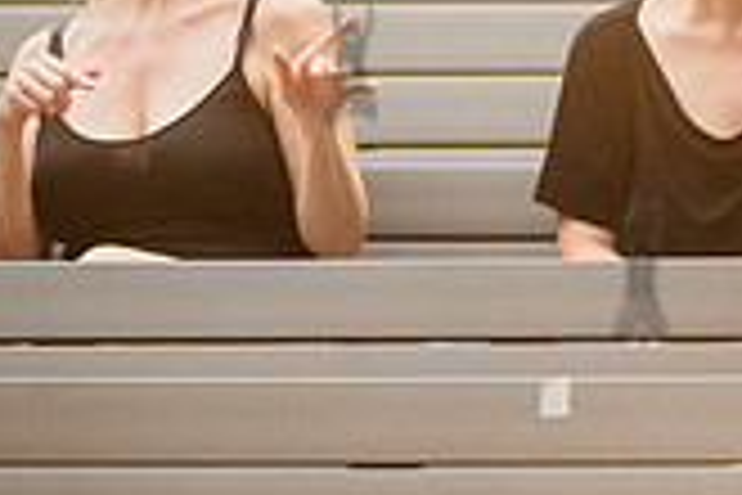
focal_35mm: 500
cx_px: 1256
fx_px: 10305
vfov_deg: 2.7
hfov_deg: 4.1
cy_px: 41
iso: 4000
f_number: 4
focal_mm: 135
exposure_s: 1/2500
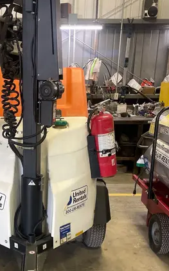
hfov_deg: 26.5
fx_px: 354
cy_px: 208
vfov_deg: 40.5
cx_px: 40
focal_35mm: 48
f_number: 1.6
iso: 200
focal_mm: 4.2
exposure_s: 1/60
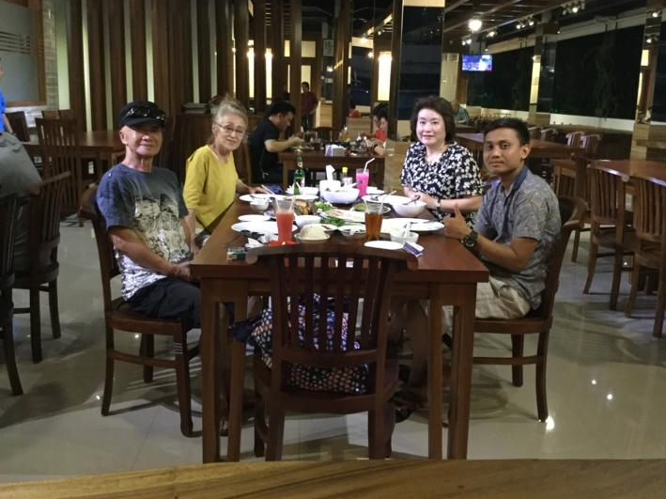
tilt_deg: -10.7
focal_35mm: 35
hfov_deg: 52.6
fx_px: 673
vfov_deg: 40.6
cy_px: 225
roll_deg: -1.3
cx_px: 323
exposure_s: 1/17
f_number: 2.4
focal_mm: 3.3
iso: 400
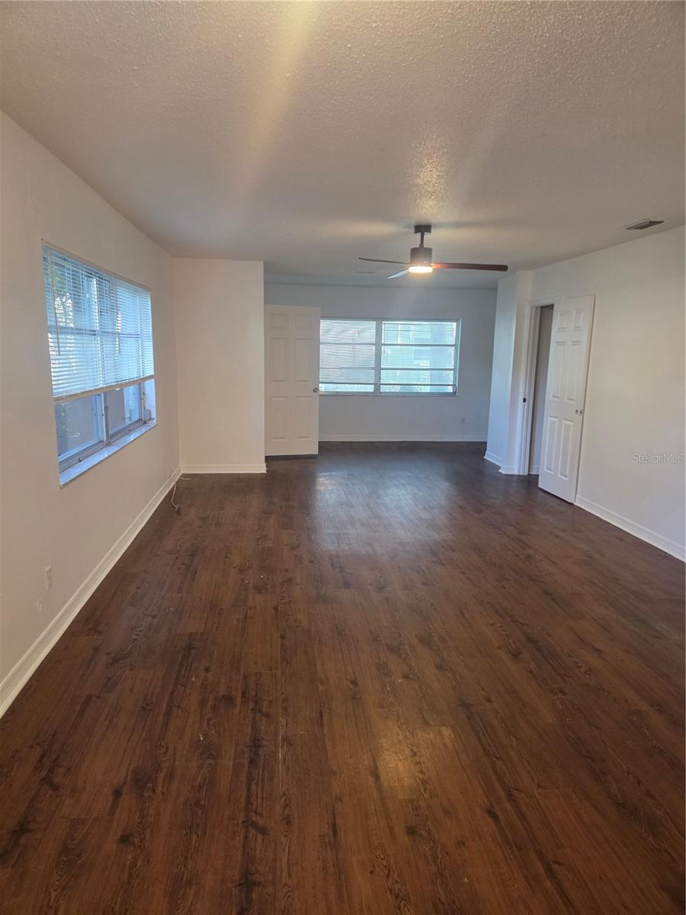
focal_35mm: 23
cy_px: 458
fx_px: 608
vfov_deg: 73.9
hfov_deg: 58.9
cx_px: 343
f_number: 1.8
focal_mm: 5.4
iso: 400
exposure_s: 1/120
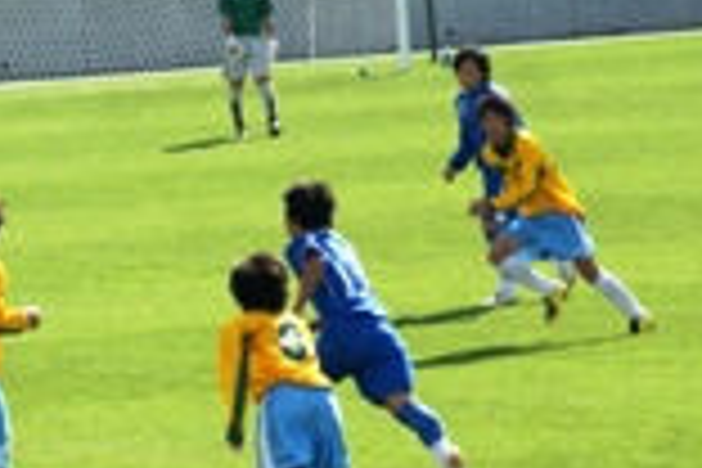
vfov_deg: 3.0
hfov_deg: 4.5
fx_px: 8998
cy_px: 261
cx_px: -58
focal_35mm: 461
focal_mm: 105
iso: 100
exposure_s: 1/200
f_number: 8
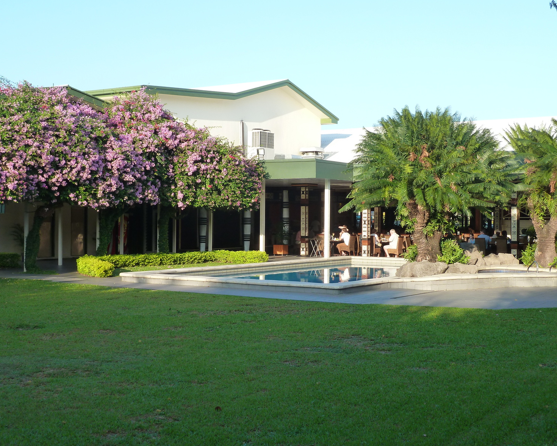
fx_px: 841
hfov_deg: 36.7
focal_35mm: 51
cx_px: 269
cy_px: 223
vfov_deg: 29.7
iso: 125
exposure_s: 1/160
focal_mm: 7.9
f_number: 4
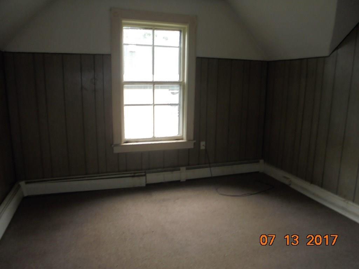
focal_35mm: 26
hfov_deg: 67.3
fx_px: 270
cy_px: 134
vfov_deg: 53.1
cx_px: 180
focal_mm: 4.6
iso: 200
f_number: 3.5
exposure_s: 1/30
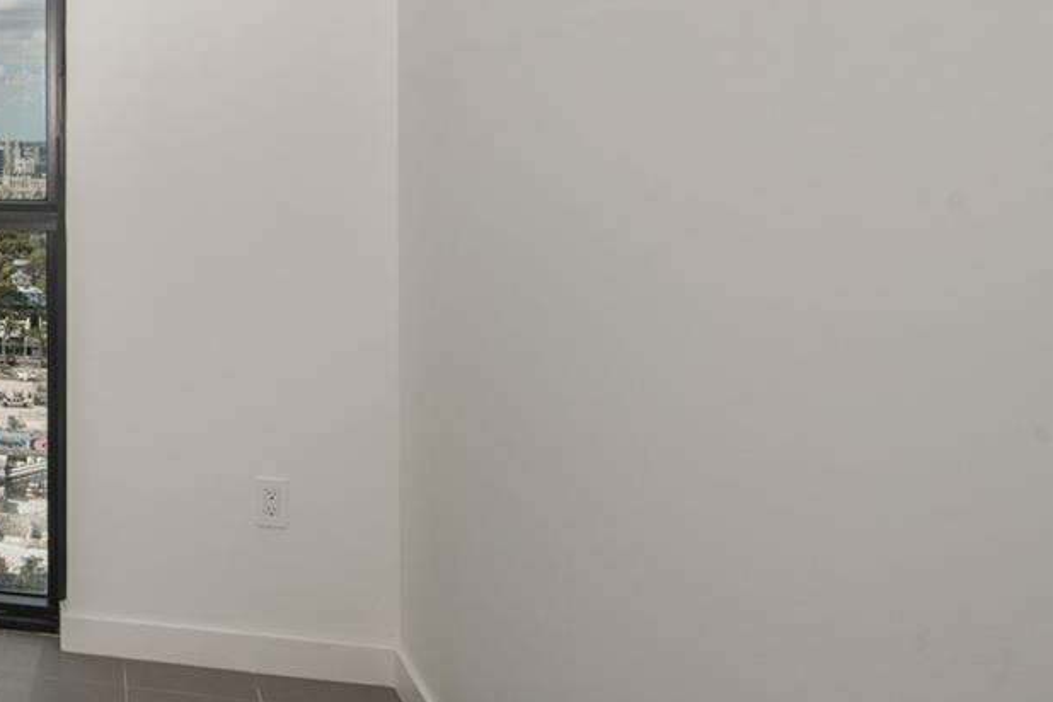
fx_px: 1287
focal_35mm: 44
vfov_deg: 29.9
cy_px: 155
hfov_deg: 33.4
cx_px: -296
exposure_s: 1/125
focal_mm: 17
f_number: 8
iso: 200
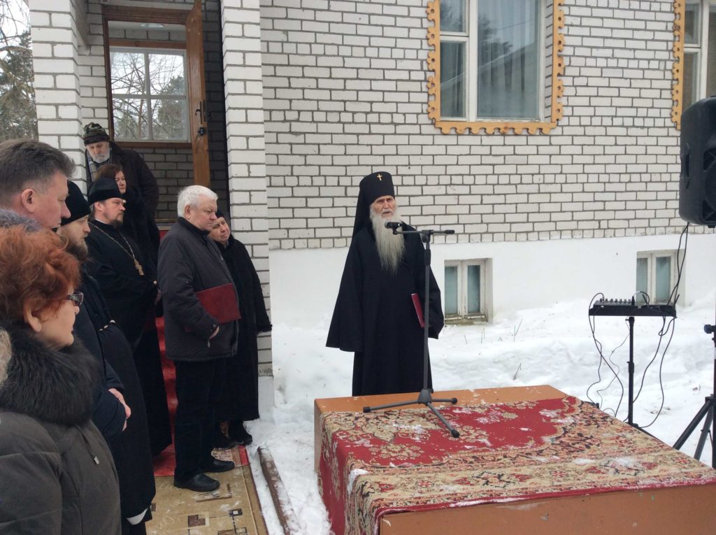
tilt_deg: -4.9
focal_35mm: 32
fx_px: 661
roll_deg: +0.3
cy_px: 268
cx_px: 358
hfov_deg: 56.9
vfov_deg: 44.1
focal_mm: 3.3
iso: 32
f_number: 2.4
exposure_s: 1/397
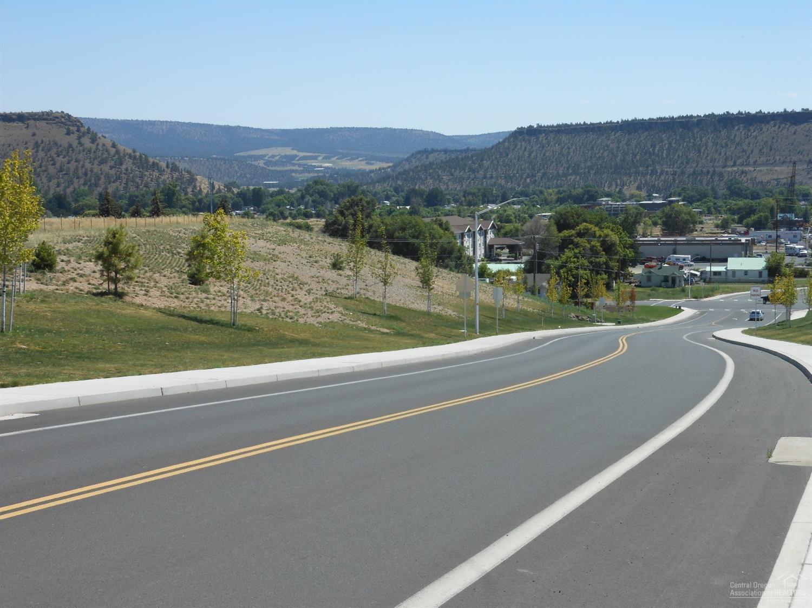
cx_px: 406
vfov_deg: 22.2
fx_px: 1548
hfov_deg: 29.4
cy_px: 304
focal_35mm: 66
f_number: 4.3
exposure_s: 1/640
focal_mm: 11.7
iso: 80
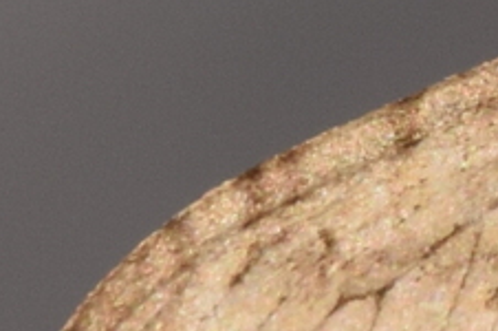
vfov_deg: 1.5
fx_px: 12349
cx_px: 599
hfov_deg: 2.3
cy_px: 181
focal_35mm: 894
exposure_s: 1/200
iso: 160
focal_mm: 140
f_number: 14
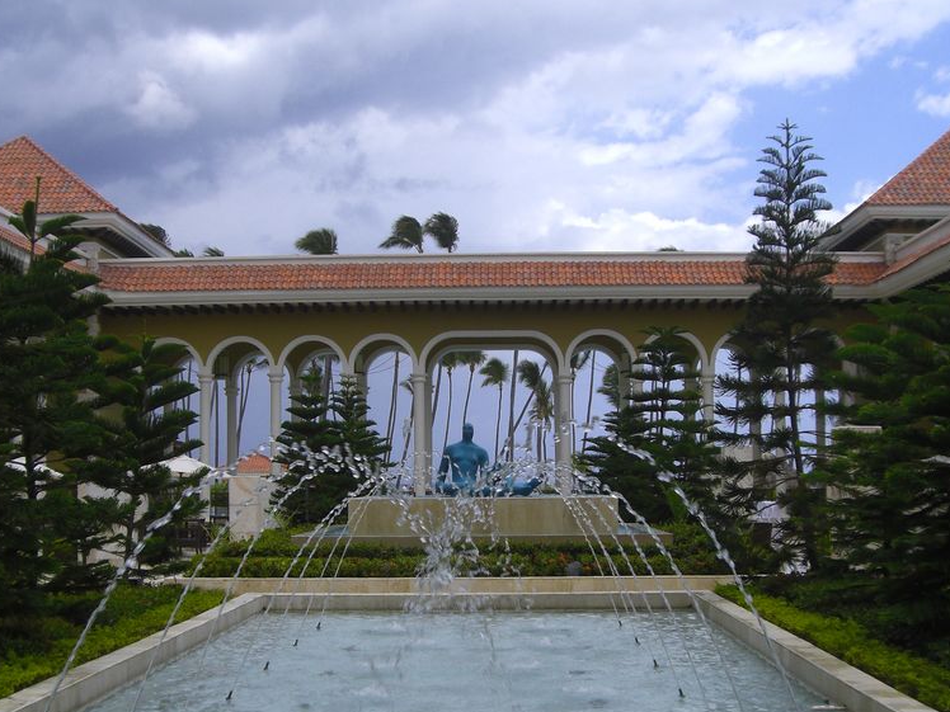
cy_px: 416
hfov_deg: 36.8
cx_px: 492
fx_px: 1427
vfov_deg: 28.0
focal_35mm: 52
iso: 64
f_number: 8
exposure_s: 1/160
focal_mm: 6.2
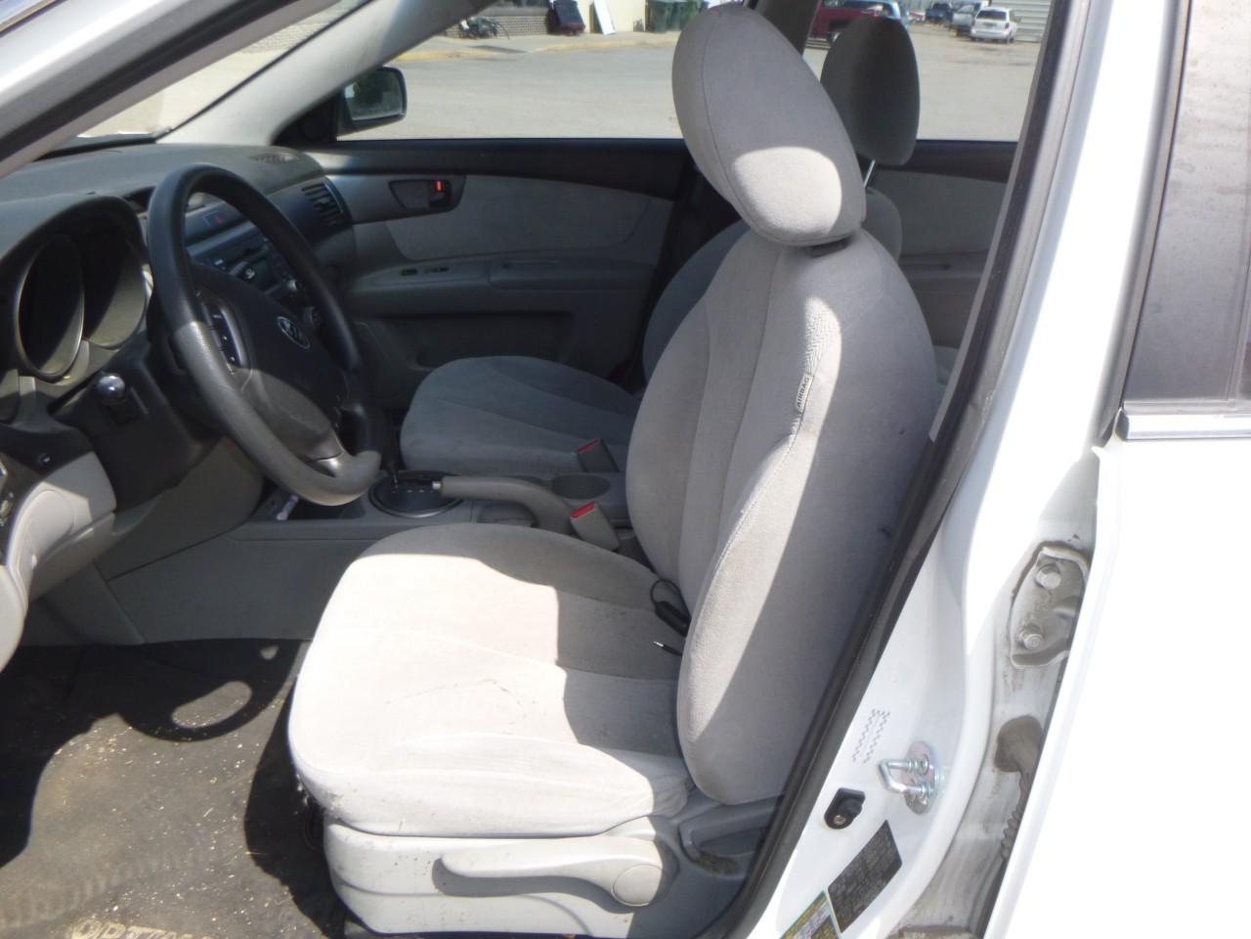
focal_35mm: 25
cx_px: 626
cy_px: 470
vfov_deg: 54.9
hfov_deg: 69.4
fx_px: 903
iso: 100
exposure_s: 1/320
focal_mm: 4.5
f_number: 3.9
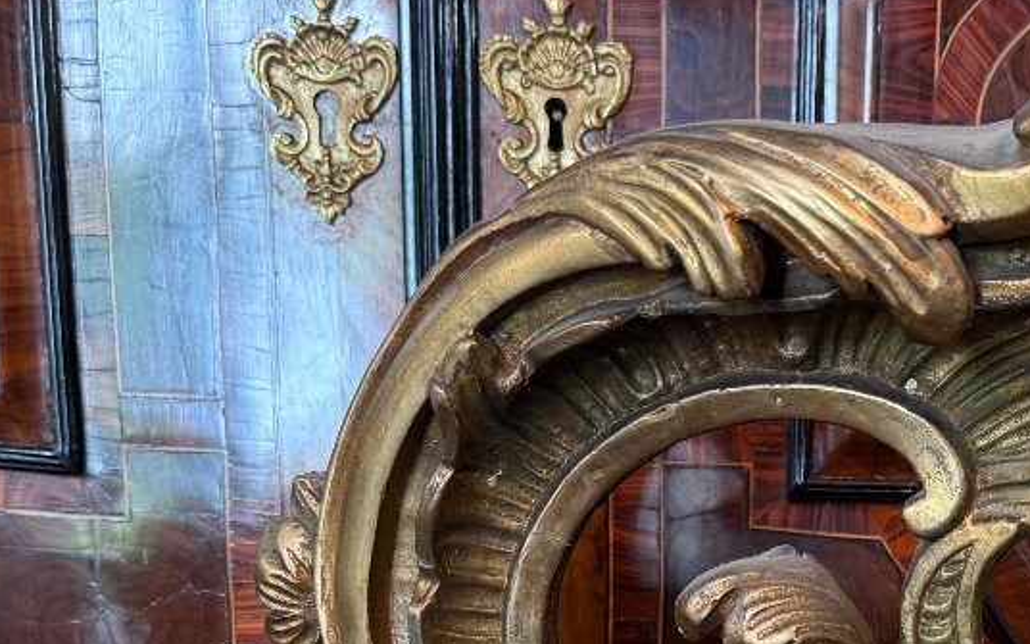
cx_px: 855
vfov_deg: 21.5
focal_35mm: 57
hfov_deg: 34.4
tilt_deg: -9.7
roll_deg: -0.6
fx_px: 1600
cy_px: 719
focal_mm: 6.76
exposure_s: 1/50
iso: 160
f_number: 1.78
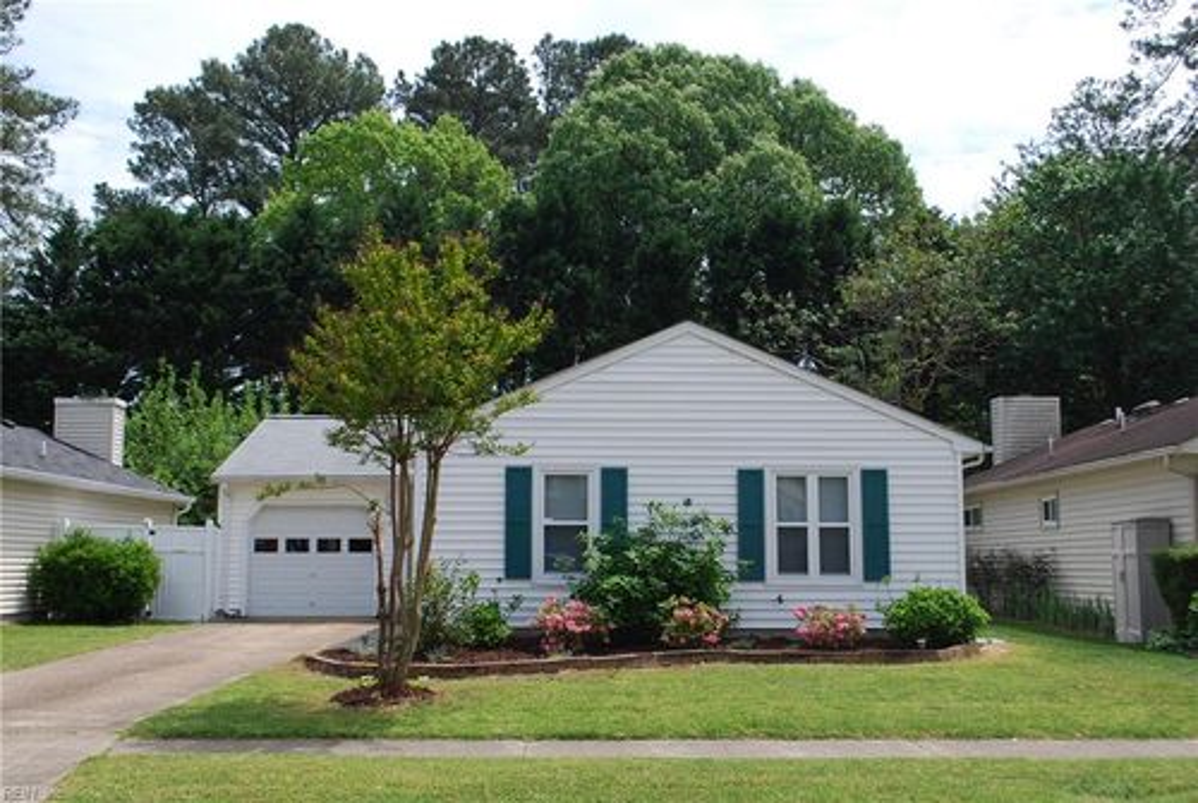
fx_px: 1200
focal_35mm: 36
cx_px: 599
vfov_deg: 37.0
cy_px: 402
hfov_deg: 53.1
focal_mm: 24
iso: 100
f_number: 7.1
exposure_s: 1/200
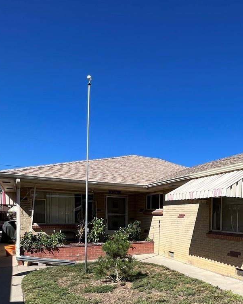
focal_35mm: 27
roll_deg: -0.2
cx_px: 221
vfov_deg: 60.0
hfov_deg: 47.5
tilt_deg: -3.3
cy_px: 234
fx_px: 243
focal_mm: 1.57
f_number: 1.8
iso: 32
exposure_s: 1/2481
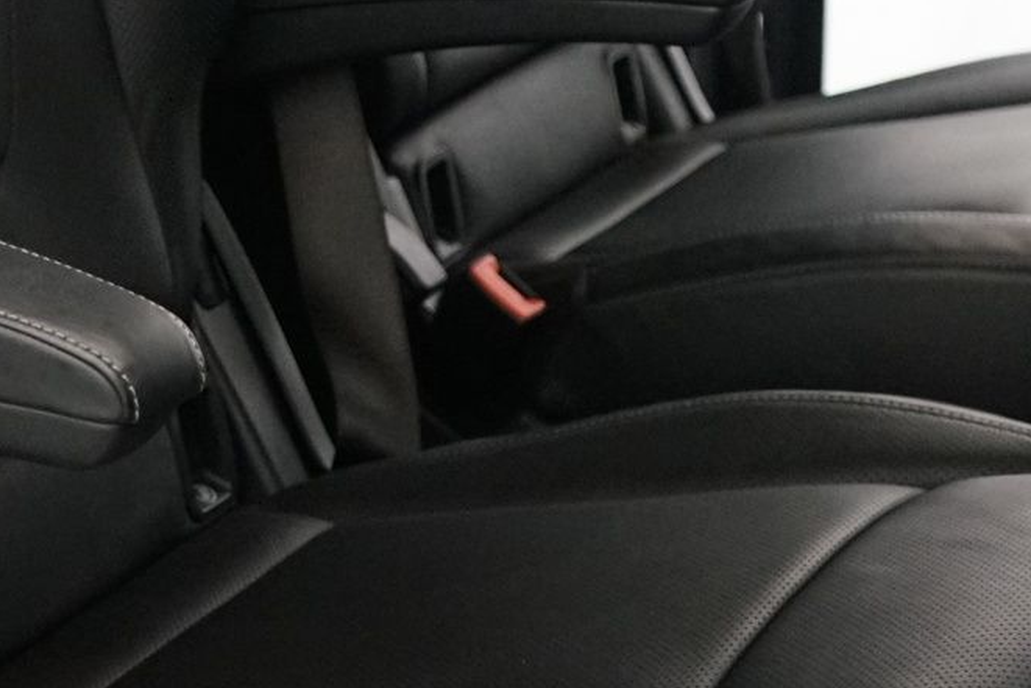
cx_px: 187
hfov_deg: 16.8
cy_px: -180
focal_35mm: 121
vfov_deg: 11.1
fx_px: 3466
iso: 4000
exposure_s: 1/160
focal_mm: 32
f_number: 4
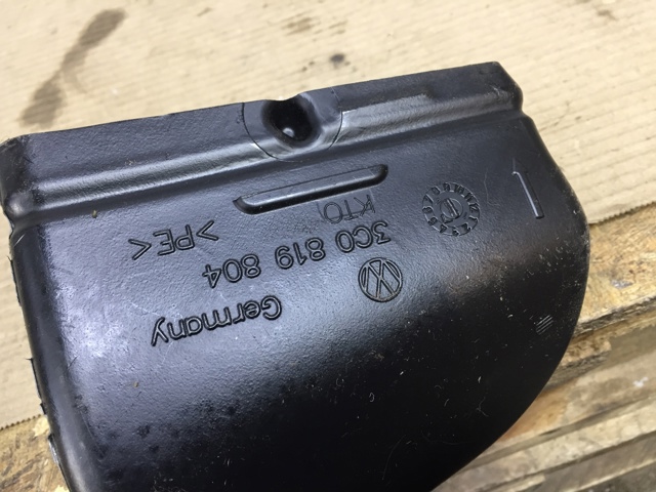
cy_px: 246
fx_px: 550
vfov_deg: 48.2
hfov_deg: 61.7
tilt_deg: -53.4
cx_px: 328
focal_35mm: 29
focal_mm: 4.15
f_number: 2.2
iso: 125
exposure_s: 1/33
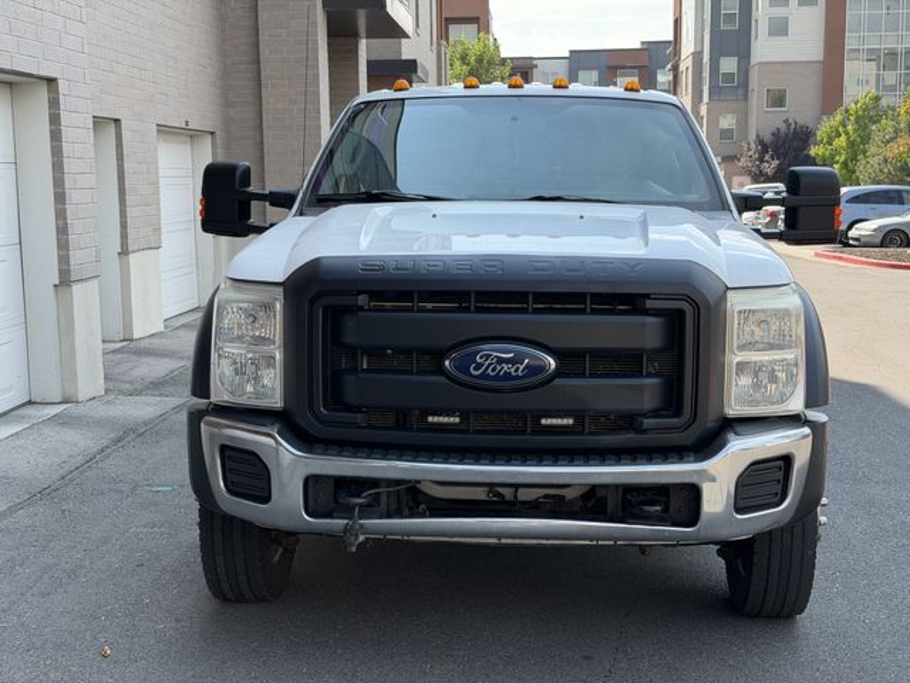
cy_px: 342
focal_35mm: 48
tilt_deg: -7.5
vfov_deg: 30.3
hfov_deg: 39.7
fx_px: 1262
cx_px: 455
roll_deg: +0.9
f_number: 1.78
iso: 80
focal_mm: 6.76
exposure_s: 1/1149
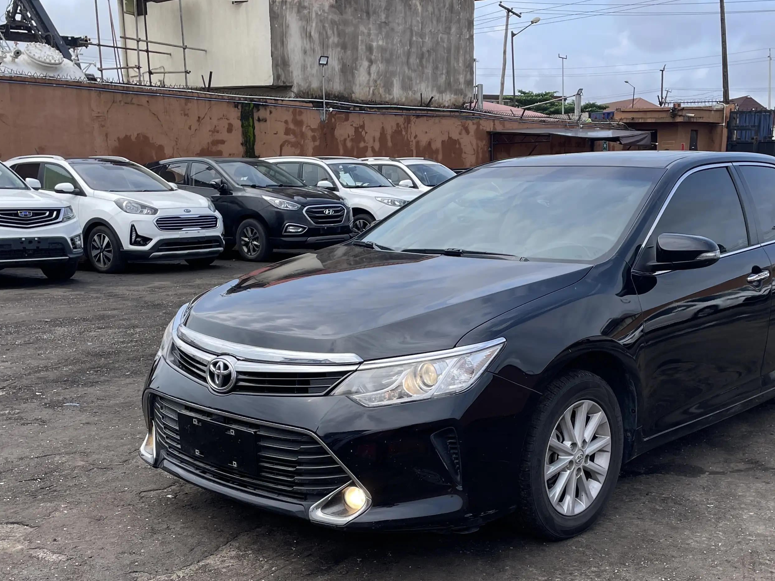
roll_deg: +0.0
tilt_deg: -13.7
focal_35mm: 42
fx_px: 940
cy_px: 390
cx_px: 473
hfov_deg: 44.5
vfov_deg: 34.0
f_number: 1.6
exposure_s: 1/759
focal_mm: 4.2
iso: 32
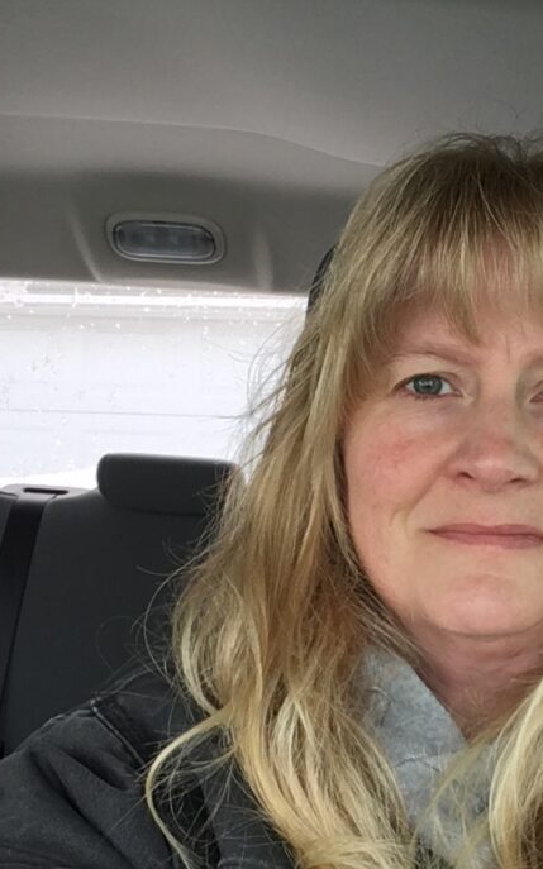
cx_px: 456
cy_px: 525
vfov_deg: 40.9
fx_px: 1161
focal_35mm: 49
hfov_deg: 25.7
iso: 50
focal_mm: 2.15
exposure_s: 1/40
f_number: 2.4
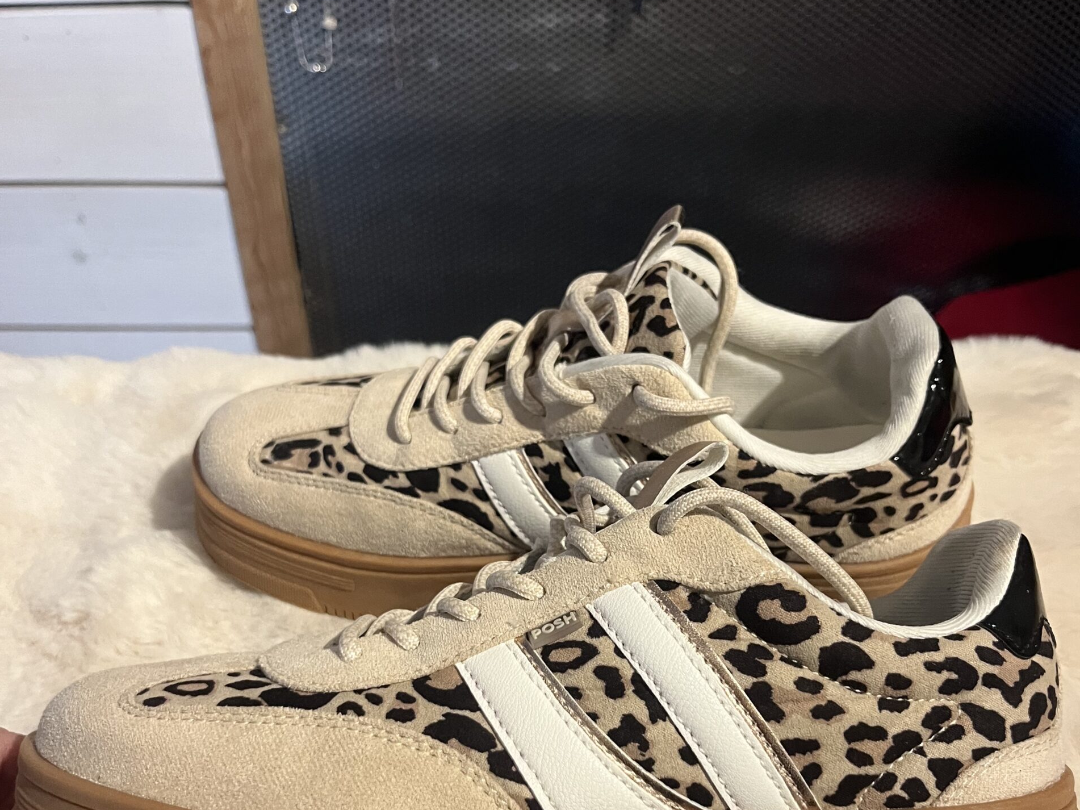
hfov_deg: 52.6
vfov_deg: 39.8
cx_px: 544
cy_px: 591
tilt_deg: -45.3
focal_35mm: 35
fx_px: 1092
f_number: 1.6
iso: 320
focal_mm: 5.1
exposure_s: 1/60
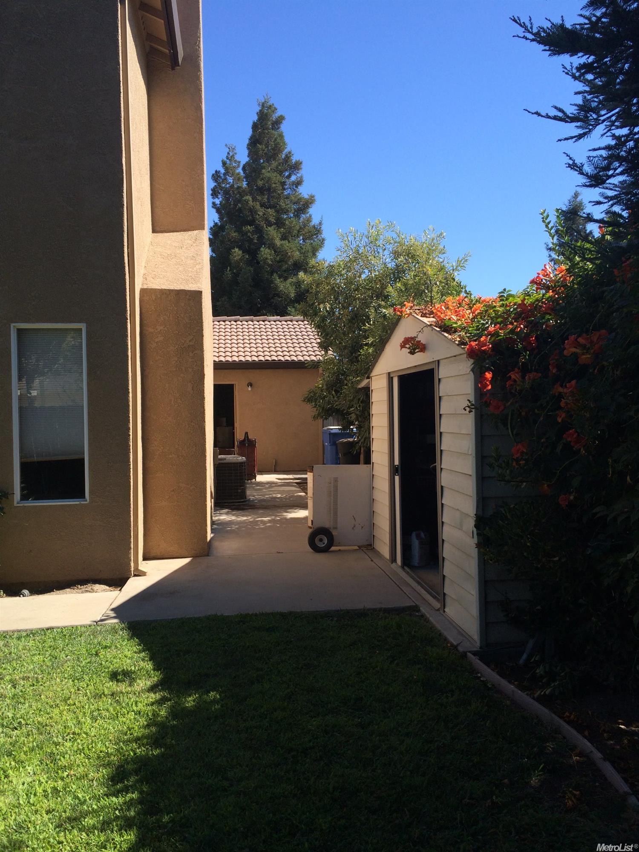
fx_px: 714
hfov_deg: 48.2
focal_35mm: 29
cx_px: 320
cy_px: 426
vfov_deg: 61.7
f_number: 2.2
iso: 32
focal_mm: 4.15
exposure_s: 1/1140
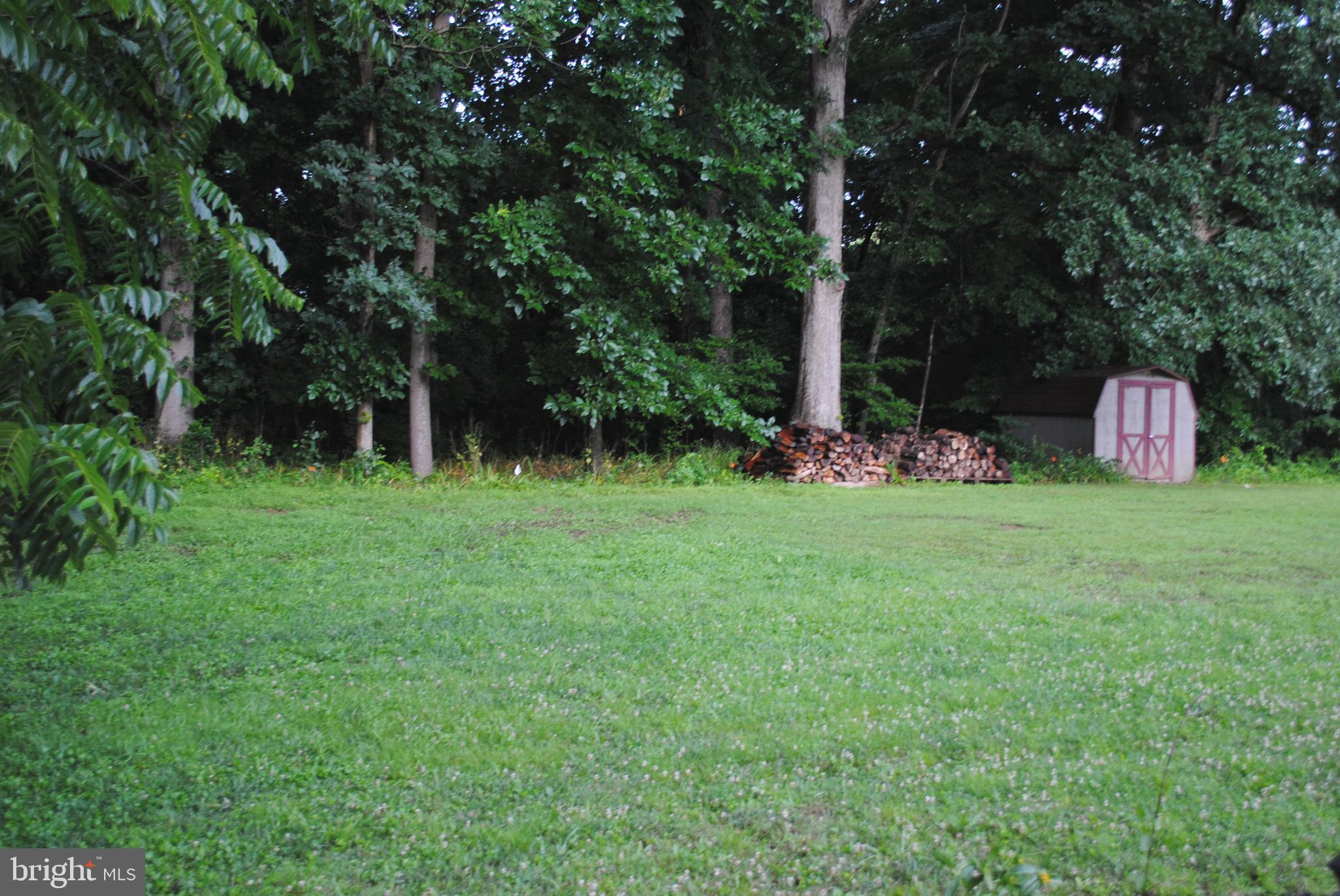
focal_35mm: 39
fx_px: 1453
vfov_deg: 34.3
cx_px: 670
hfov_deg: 49.5
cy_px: 448
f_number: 4.2
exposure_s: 1/40
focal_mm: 26
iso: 200
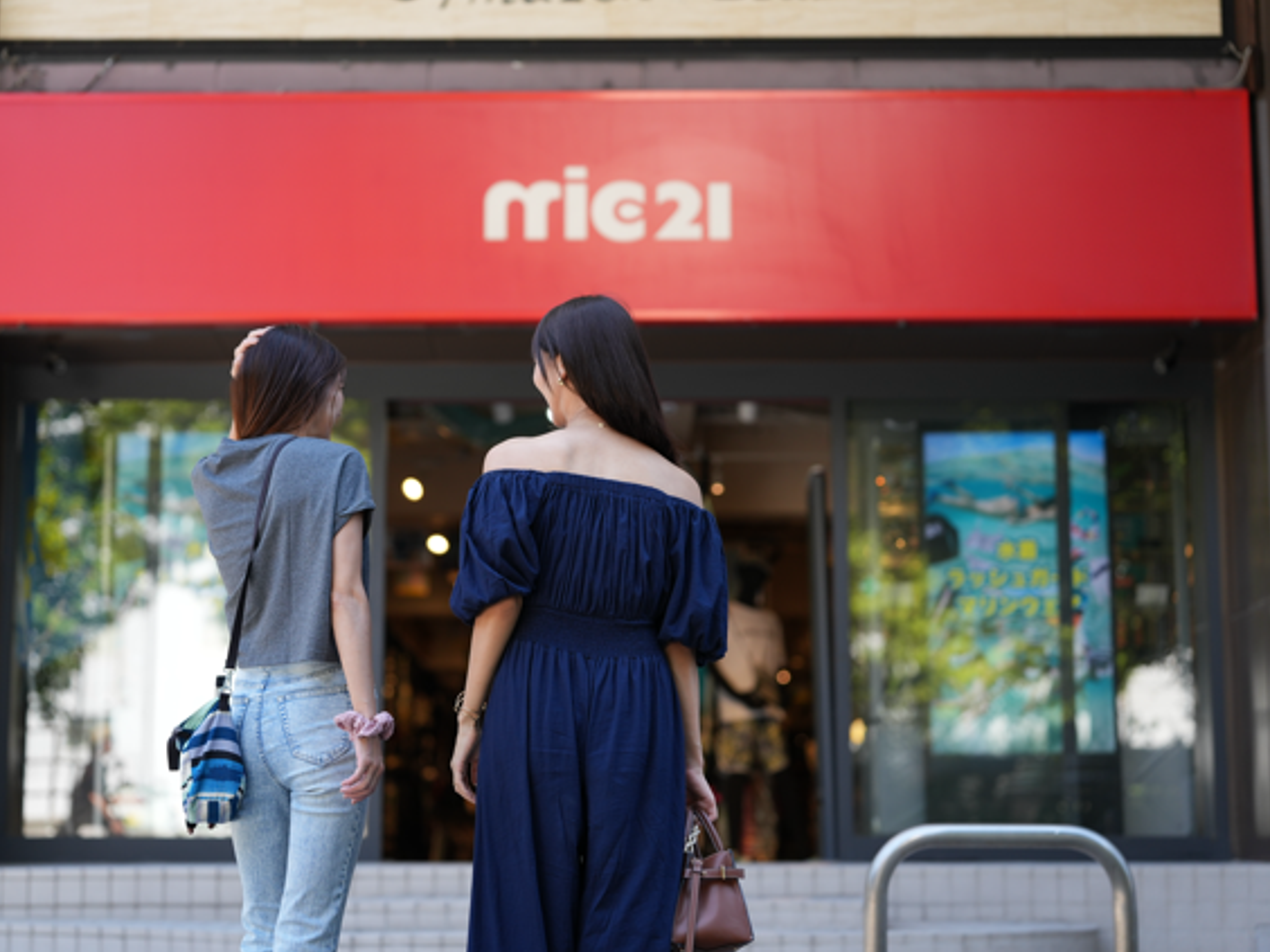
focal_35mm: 72
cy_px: 476
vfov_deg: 20.4
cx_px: 576
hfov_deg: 27.0
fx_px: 2642
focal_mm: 66
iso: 320
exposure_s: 1/800
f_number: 2
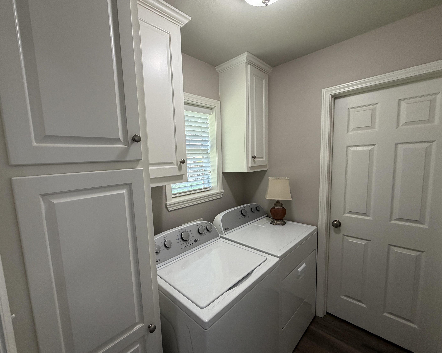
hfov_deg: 96.7
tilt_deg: -6.1
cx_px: 206
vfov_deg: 84.0
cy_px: 180
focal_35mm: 15
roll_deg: +1.9
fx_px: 196
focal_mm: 2.22
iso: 200
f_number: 2.2
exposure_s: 1/120
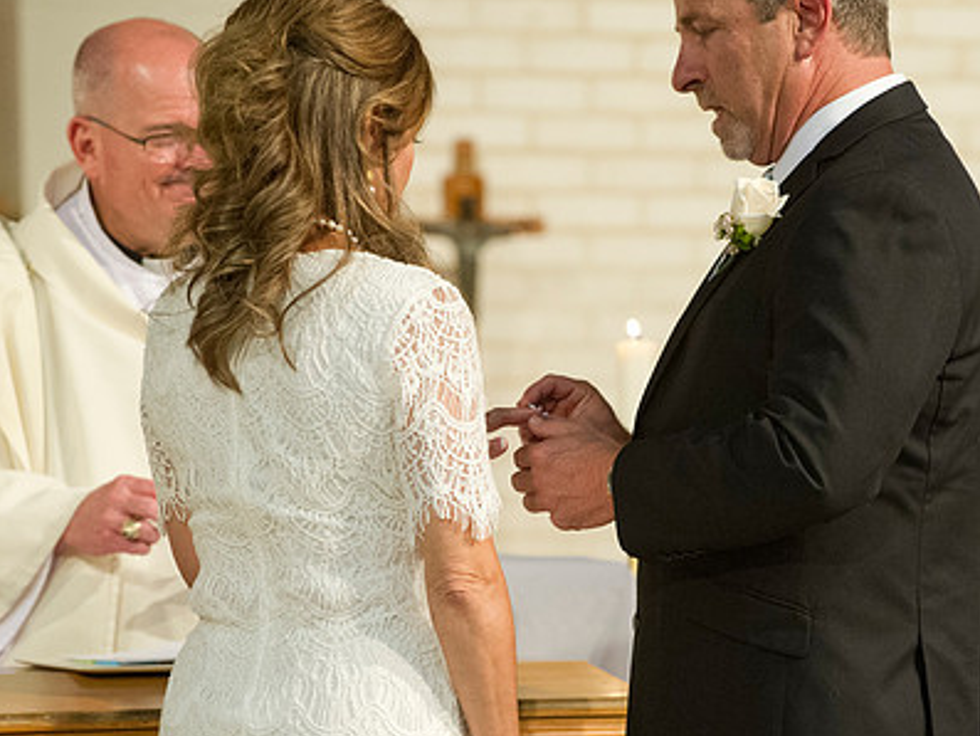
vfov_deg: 5.3
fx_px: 7958
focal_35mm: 281
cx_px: 612
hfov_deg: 7.0
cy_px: 450
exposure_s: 1/160
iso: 5000
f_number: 4
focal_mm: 200
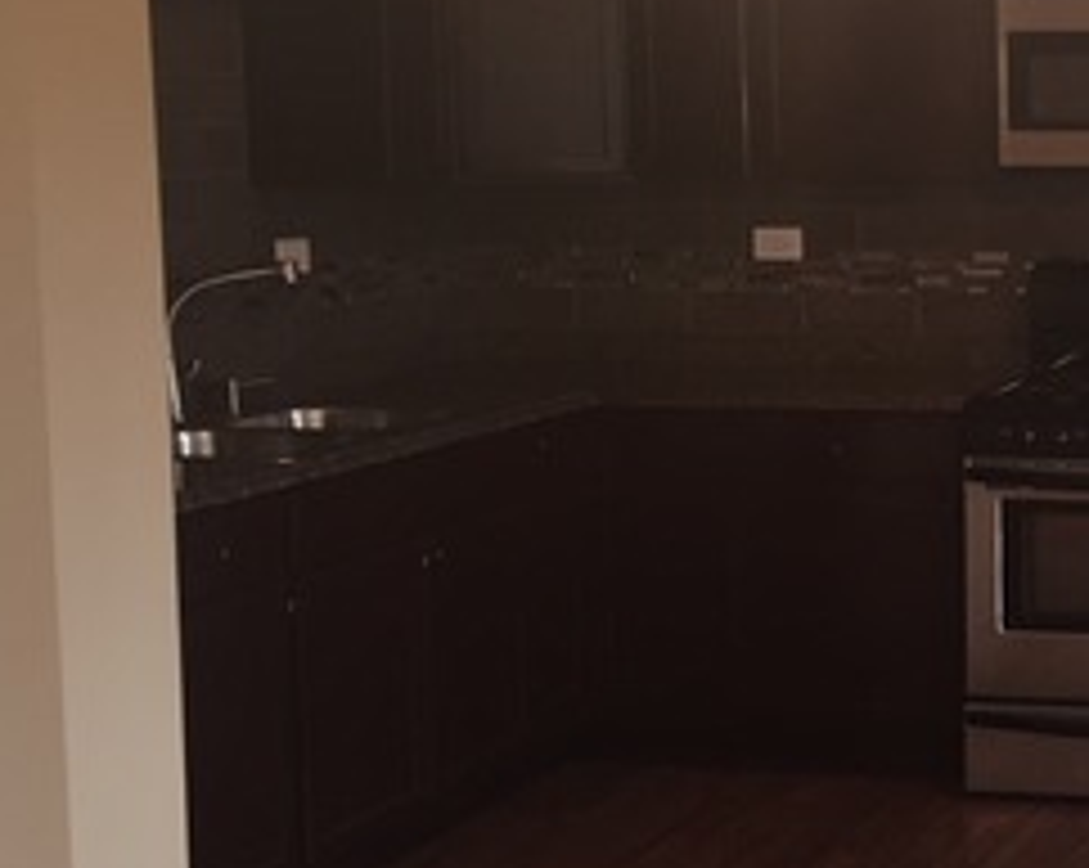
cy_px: 396
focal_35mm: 75
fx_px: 2414
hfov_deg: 23.0
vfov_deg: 20.4
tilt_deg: -6.5
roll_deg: -0.6
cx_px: 1359
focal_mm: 4.15
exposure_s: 1/30
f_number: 2.2
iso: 64
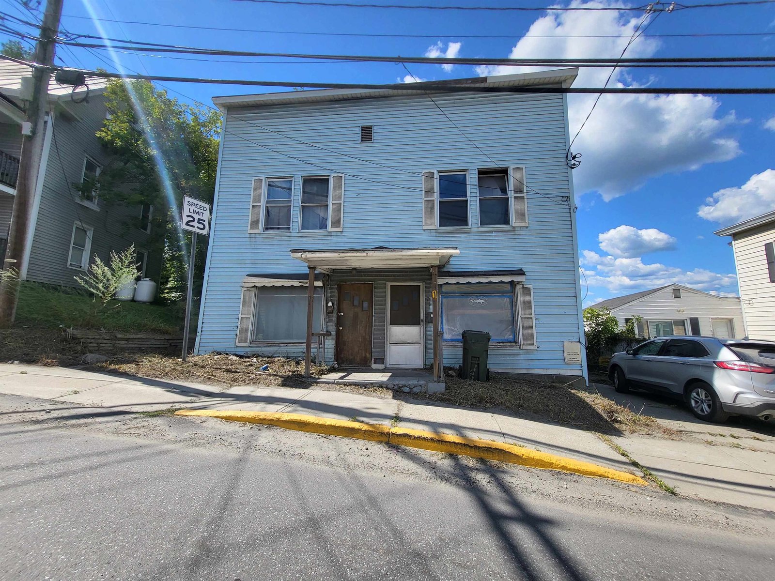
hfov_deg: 106.2
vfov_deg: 89.9
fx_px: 291
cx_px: 388
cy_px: 290
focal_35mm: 13
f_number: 2.2
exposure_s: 1/775
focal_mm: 1.74
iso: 32
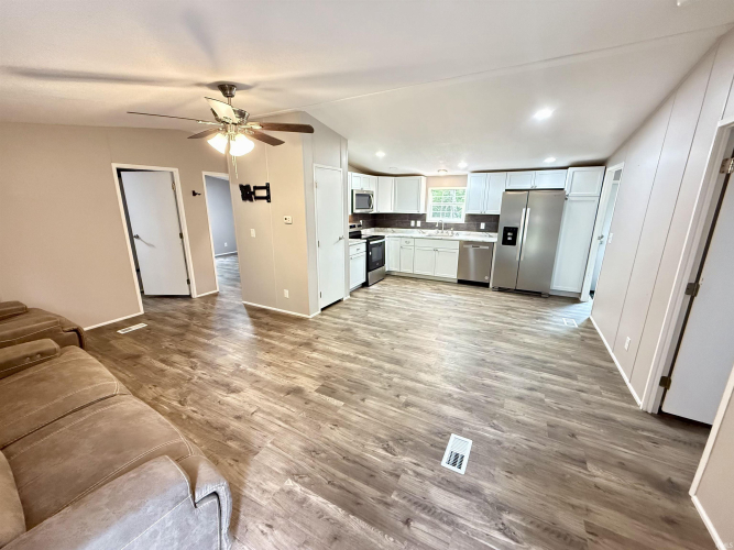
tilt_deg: -13.6
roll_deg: -0.6
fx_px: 297
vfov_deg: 85.7
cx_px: 367
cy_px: 275
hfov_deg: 102.1
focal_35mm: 14
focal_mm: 2.22
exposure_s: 1/60
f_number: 2.2
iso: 800
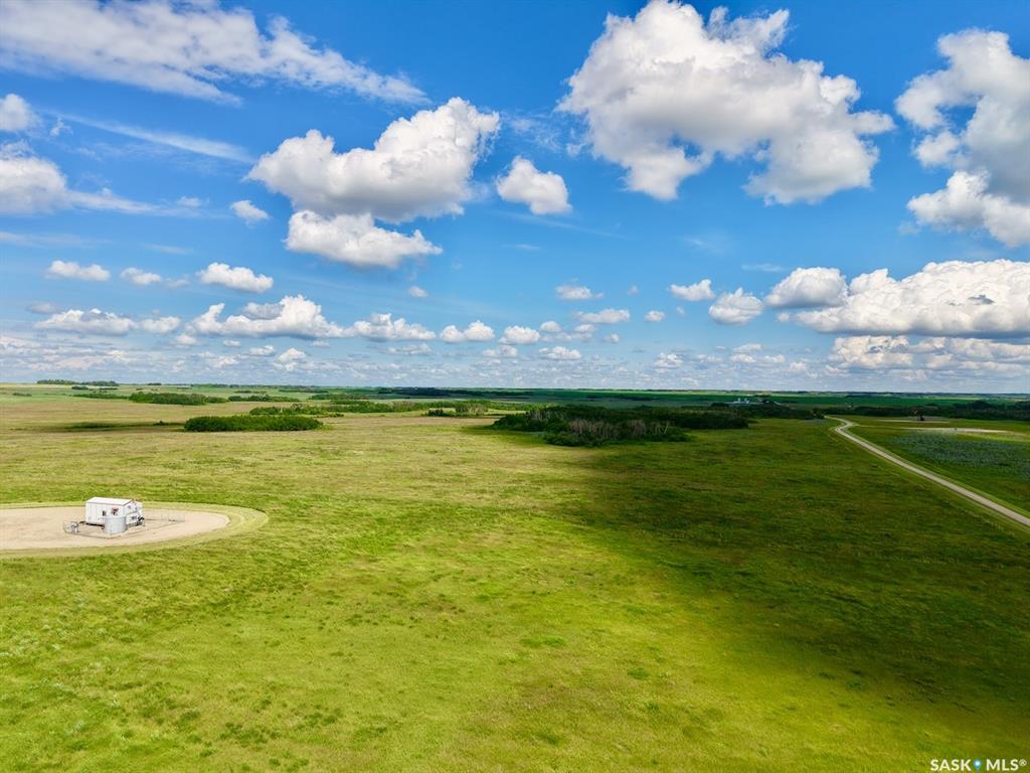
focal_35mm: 24
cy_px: 386
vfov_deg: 56.8
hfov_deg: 71.6
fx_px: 714
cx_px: 515
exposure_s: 1/5000
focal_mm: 8.67
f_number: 1.8
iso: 150
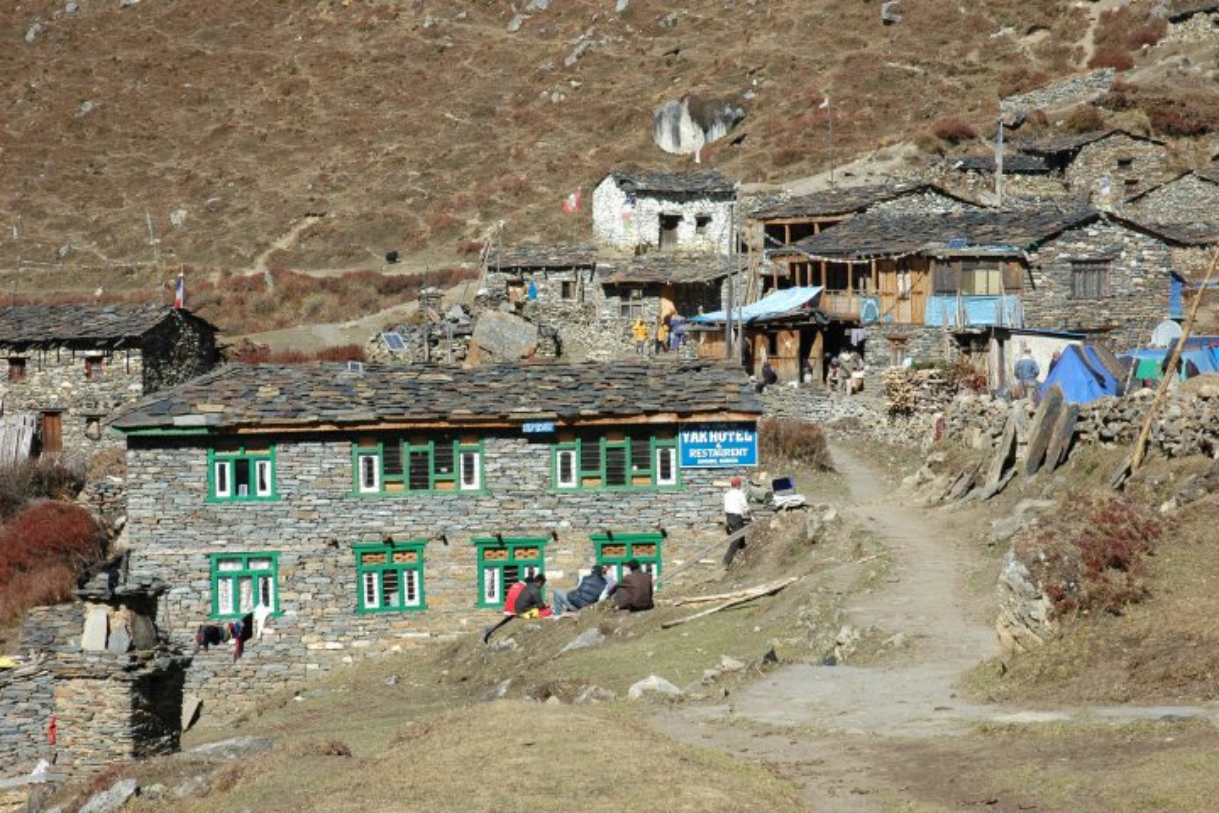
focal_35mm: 82
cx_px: 610
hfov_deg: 24.6
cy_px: 406
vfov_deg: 16.6
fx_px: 2793
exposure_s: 1/320
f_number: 9
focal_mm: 55
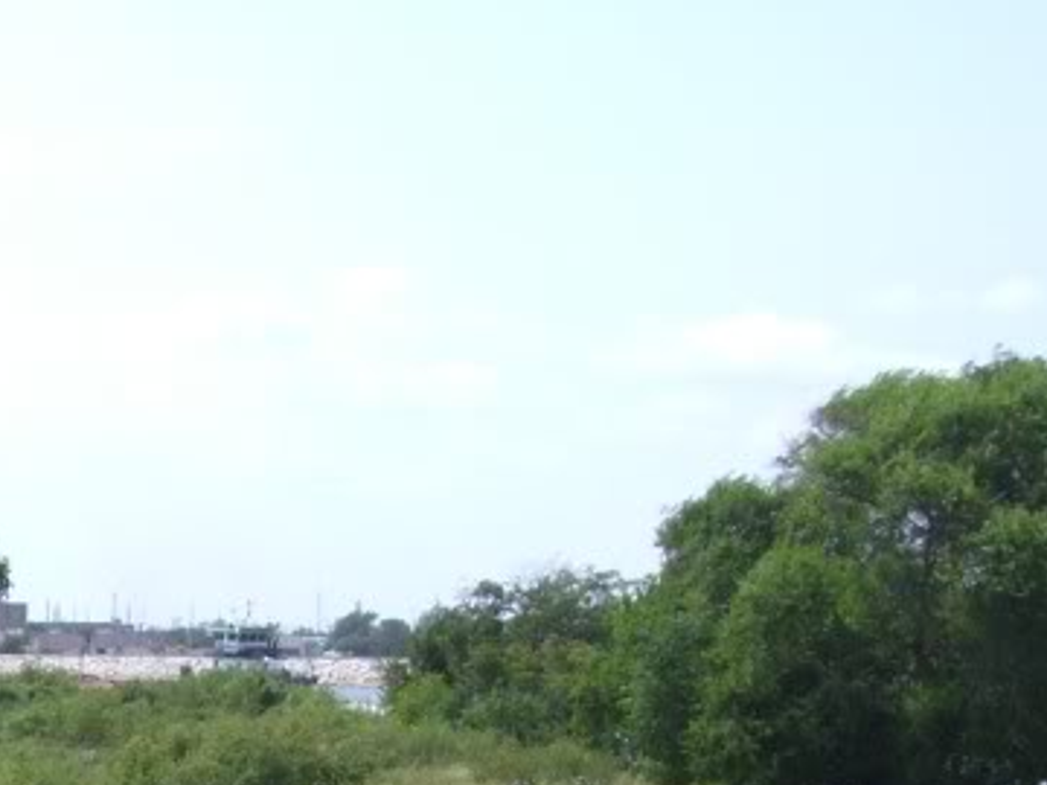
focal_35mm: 108
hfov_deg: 17.7
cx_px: -15
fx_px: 3267
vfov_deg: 13.2
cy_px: 1012
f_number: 4.3
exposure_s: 1/500
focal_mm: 6.2
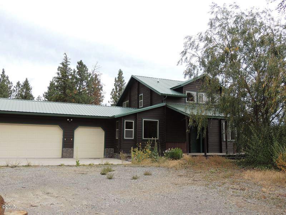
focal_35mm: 33
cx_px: 143
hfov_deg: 55.4
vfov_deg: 42.9
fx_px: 273
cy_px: 108
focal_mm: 5.8
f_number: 3.2
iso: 100
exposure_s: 1/320
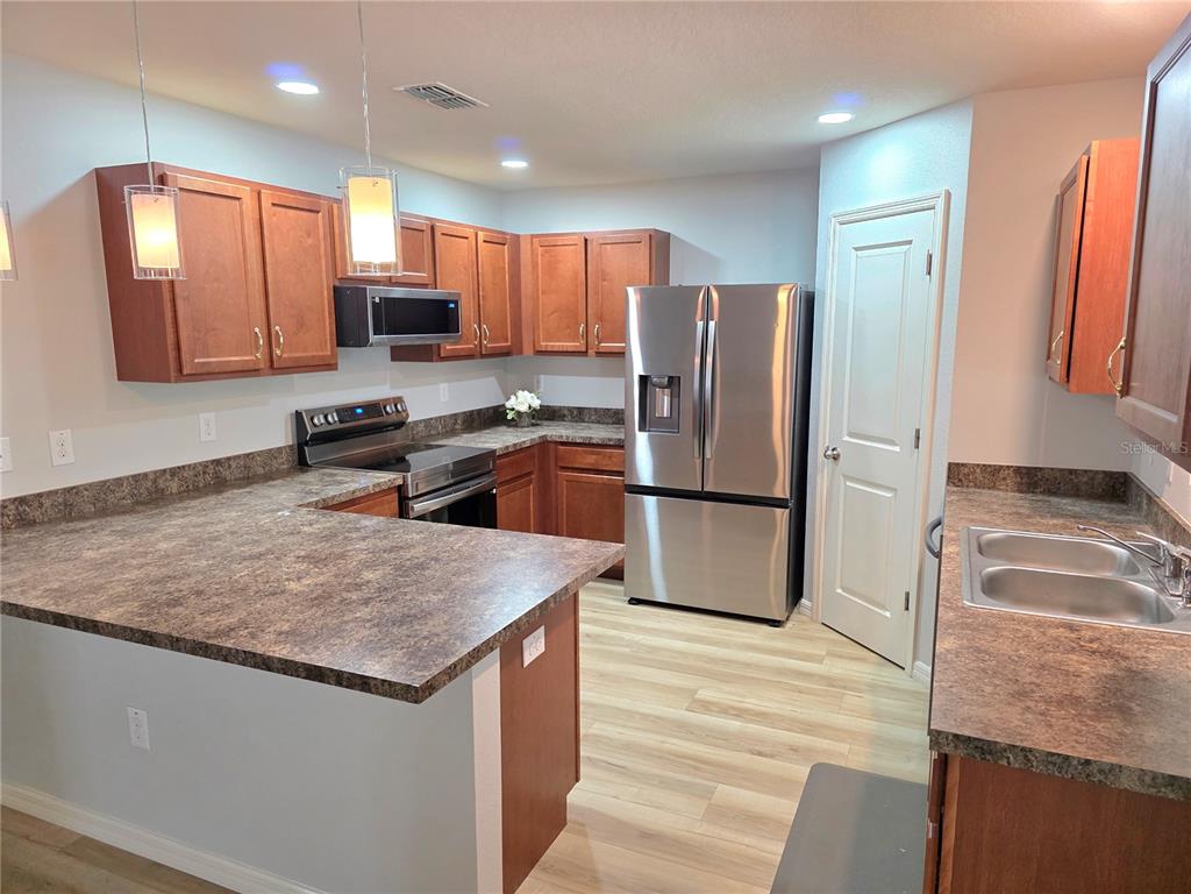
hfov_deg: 73.9
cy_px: 447
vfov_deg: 58.9
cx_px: 596
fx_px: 791
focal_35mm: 23
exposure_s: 1/120
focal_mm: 6.3
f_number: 1.7
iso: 500
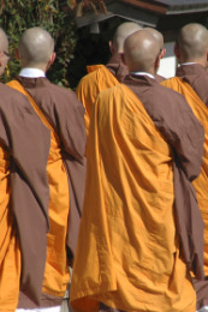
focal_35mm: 615
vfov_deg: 3.4
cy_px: 156
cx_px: 179
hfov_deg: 2.2
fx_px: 5337
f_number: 11
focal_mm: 270
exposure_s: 1/250
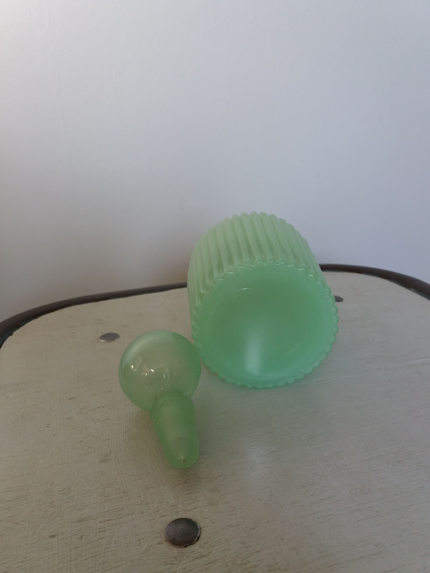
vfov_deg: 63.4
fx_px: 464
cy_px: 286
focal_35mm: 28
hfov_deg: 49.7
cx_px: 215
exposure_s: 1/40
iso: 64
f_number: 1.9
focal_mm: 3.7
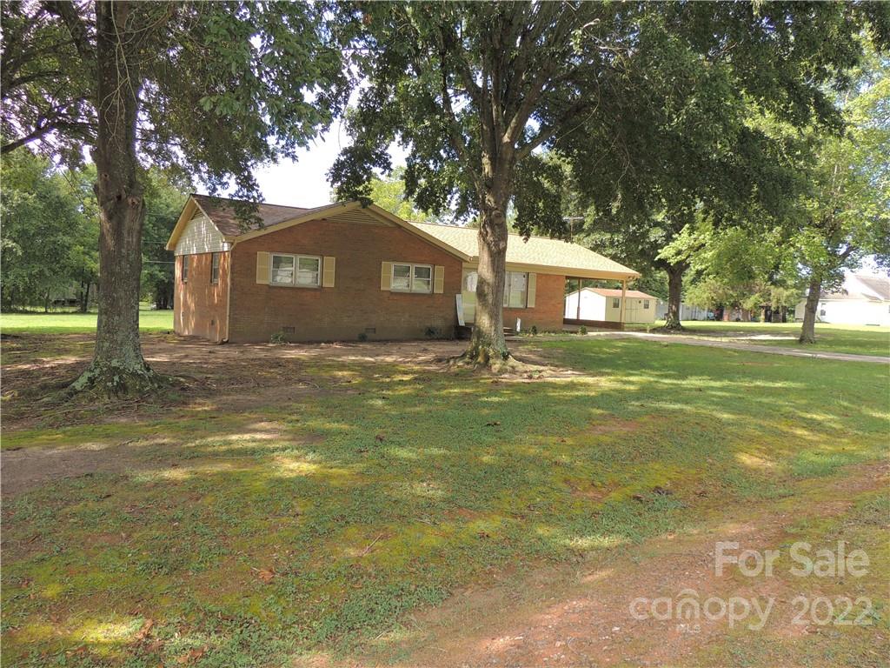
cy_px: 334
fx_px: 617
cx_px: 445
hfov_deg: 71.6
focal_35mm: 24
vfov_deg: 56.8
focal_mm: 4.3
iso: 100
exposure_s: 1/250
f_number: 3
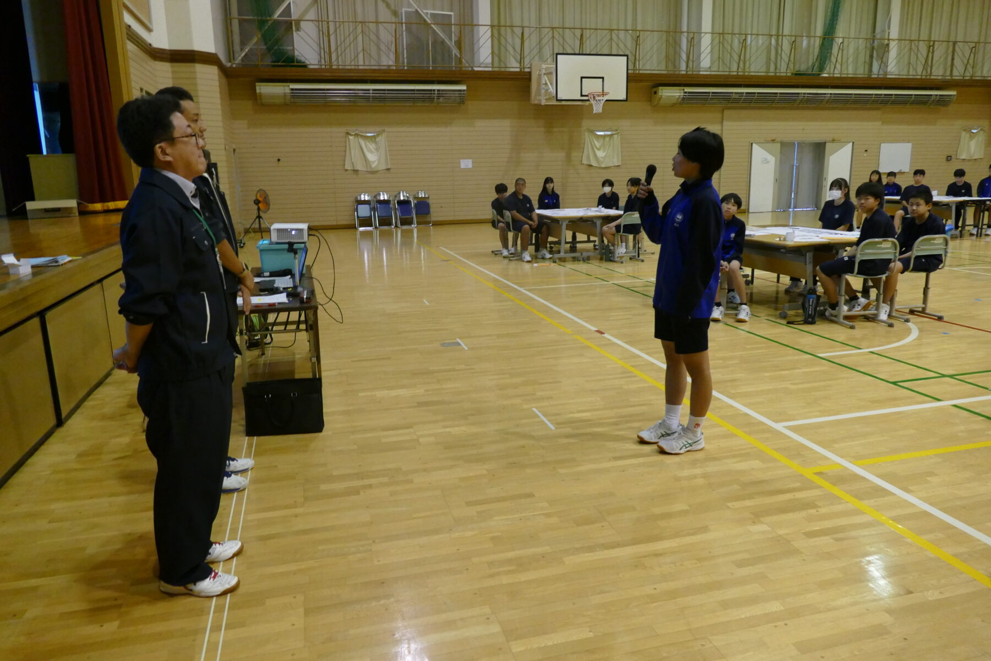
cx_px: 496
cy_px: 330
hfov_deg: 71.5
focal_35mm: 25
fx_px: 688
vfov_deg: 51.3
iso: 1250
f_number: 2.8
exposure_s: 1/60
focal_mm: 9.12
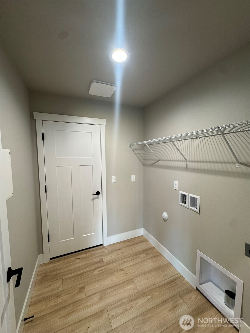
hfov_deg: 85.7
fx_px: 135
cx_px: 125
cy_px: 166
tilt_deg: -3.2
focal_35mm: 14
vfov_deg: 102.1
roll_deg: +0.5
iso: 200
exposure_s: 1/60
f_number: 2.2
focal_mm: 2.22
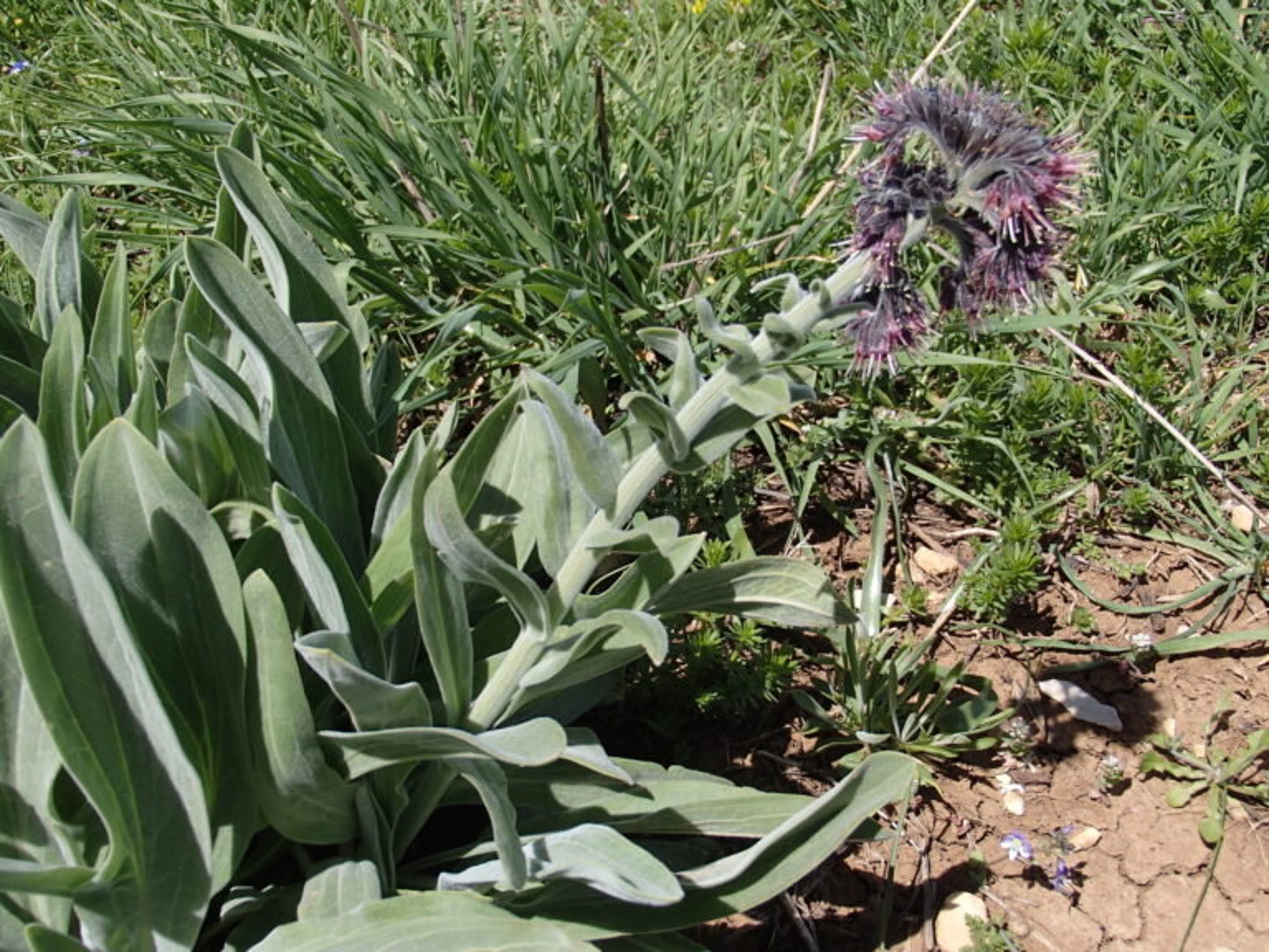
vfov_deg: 38.7
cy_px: 476
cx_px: 634
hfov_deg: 50.1
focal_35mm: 37
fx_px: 1356
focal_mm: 6.64
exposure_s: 1/640
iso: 100
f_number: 4.7
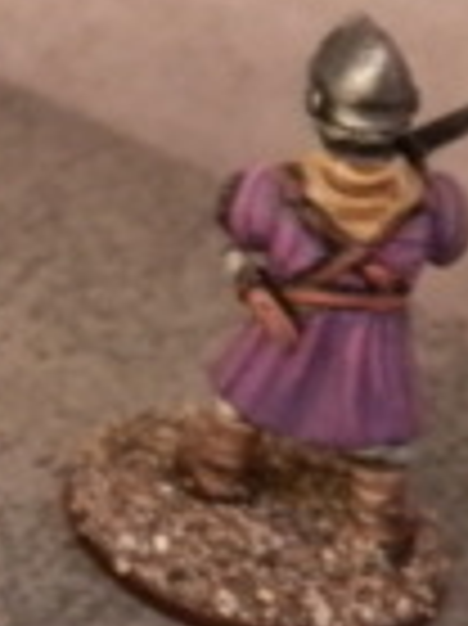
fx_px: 1950
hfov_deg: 11.3
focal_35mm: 108
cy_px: 153
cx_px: -662
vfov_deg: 18.1
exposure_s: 1/100
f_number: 3.1
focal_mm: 5
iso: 400
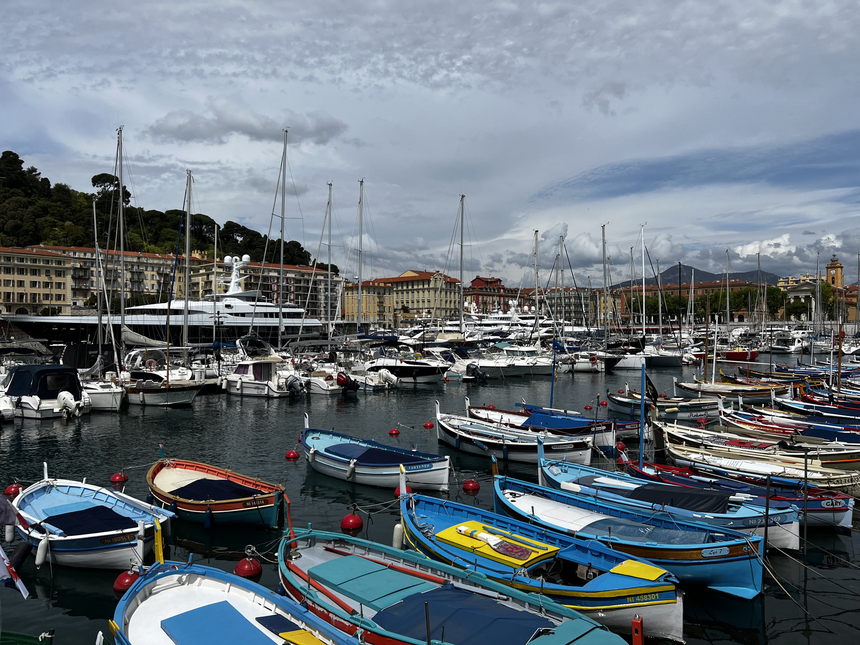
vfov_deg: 53.1
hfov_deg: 67.3
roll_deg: +0.7
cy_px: 322
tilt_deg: +1.4
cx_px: 430
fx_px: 646
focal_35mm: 26
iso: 50
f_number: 1.5
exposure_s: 1/10309
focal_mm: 5.7
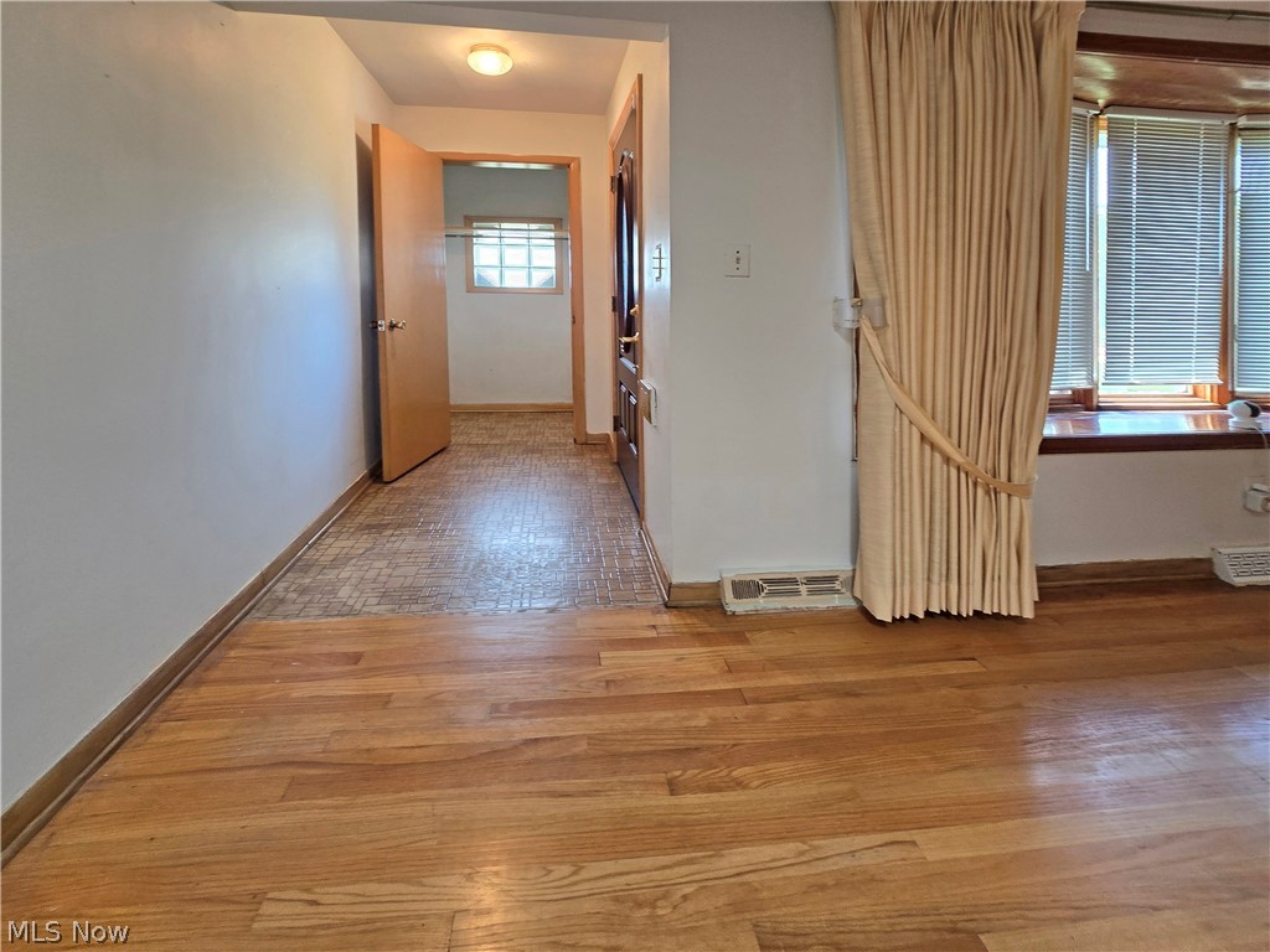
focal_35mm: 13
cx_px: 635
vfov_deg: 89.9
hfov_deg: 106.2
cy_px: 476
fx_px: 477
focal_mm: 2.2
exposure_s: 1/60
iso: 100
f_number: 2.2
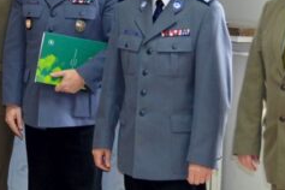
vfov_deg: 11.8
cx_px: 5
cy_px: -9
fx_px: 910
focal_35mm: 115
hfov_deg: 17.4
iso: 1600
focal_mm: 26
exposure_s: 1/60
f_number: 4.2
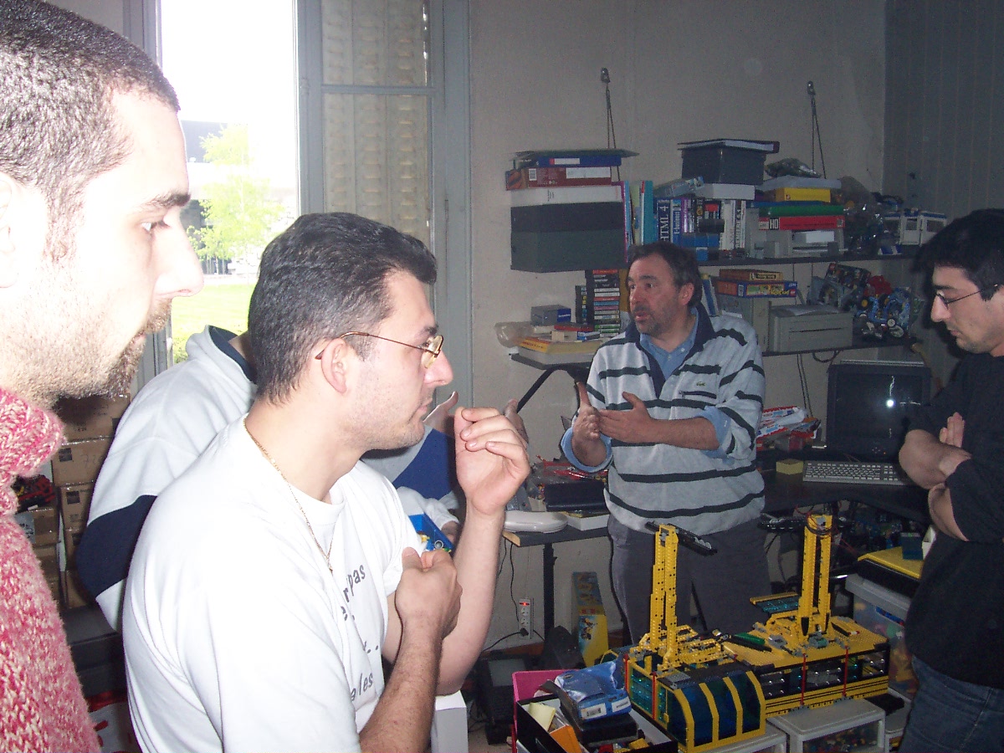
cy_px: 376
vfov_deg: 38.7
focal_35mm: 37
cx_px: 502
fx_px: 1073
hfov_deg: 50.1
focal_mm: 5.6
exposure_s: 1/60
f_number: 2.8
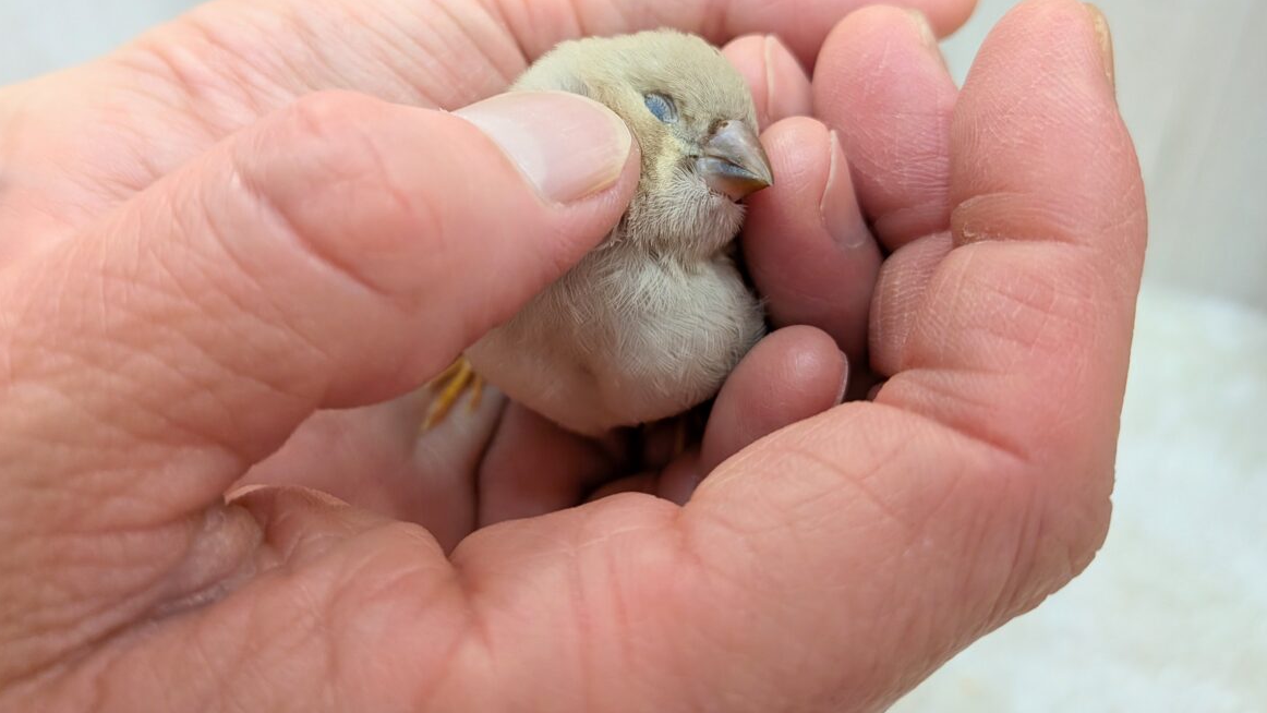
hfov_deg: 69.9
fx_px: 907
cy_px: 227
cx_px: 630
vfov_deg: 42.2
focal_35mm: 27
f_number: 1.7
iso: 230
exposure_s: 1/120
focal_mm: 4.53
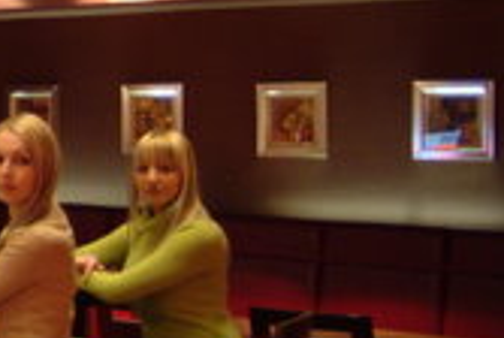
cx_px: -392
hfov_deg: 16.8
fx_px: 1428
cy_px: 118
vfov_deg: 13.5
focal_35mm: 102
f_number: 3.5
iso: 400
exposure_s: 1/1.5
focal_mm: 19
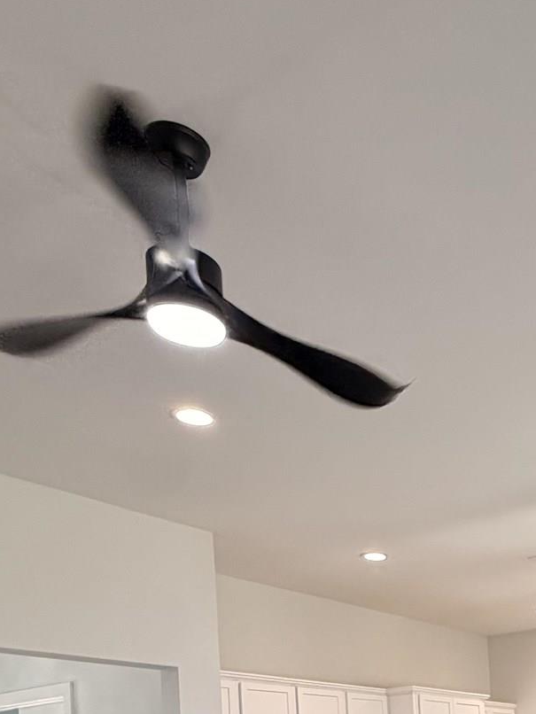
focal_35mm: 40
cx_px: 649
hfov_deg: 30.4
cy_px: 788
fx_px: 825
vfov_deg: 38.6
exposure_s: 1/120
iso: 160
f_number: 2.2
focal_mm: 2.22
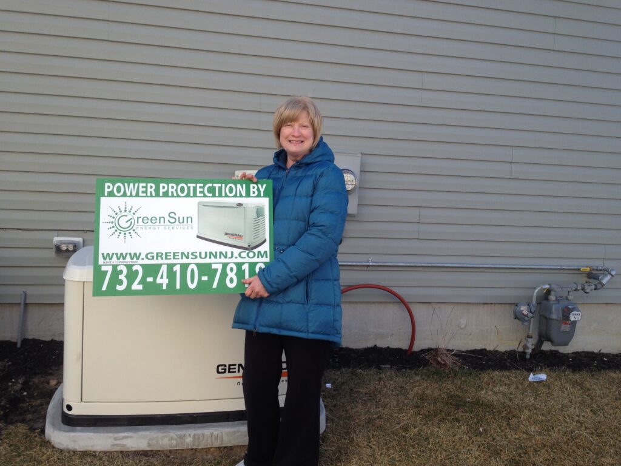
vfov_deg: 40.7
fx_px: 628
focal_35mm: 35
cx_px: 310
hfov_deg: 52.6
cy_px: 233
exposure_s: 1/502
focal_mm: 4.28
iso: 50
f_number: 2.4
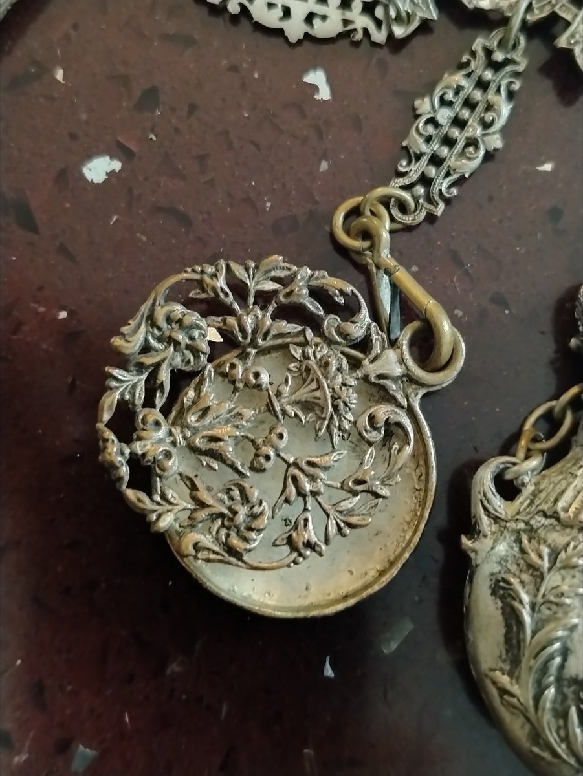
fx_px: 1010
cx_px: 292
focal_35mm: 45
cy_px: 388
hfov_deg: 32.2
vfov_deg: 42.1
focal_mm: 5.25
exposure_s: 1/30
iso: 5569
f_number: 1.75
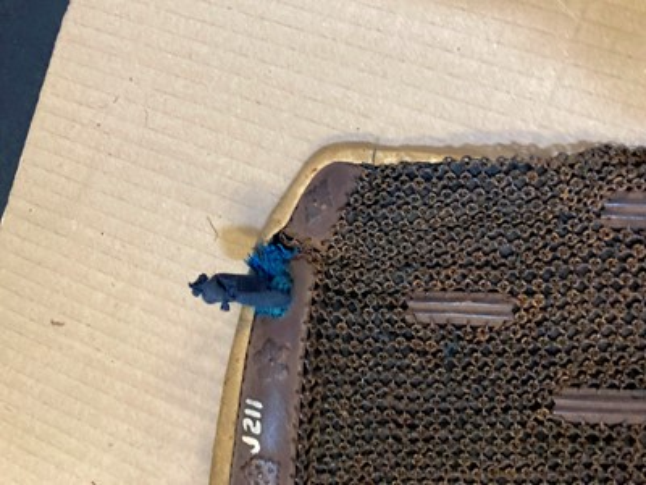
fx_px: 523
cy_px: 242
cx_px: 323
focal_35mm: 28
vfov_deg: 49.7
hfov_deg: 63.4
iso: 250
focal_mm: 3.99
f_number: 1.8
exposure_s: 1/33
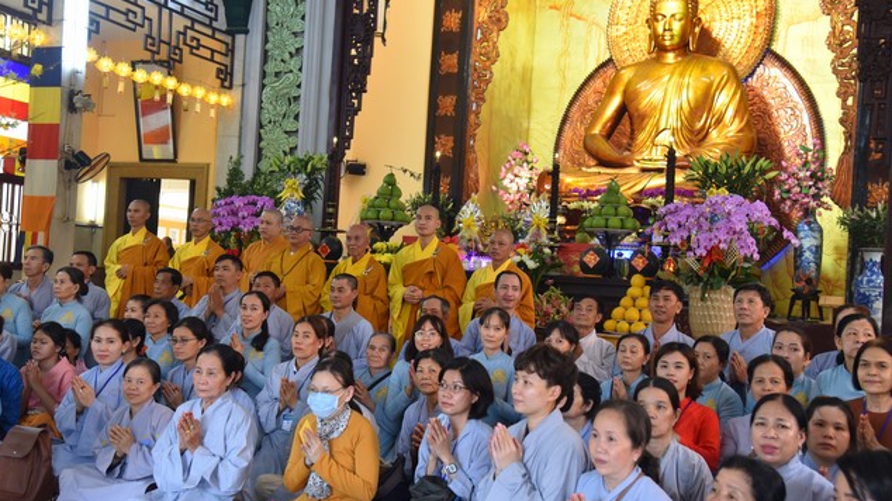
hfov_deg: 47.4
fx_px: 1017
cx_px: 436
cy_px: 250
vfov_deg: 27.7
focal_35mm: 43
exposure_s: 1/60
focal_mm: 40
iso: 1100
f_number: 4
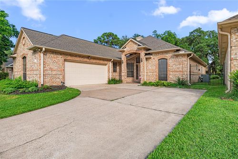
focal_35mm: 19
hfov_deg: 86.9
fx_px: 126
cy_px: 80
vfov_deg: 64.5
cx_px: 119
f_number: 8
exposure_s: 1/800
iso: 400
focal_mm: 19
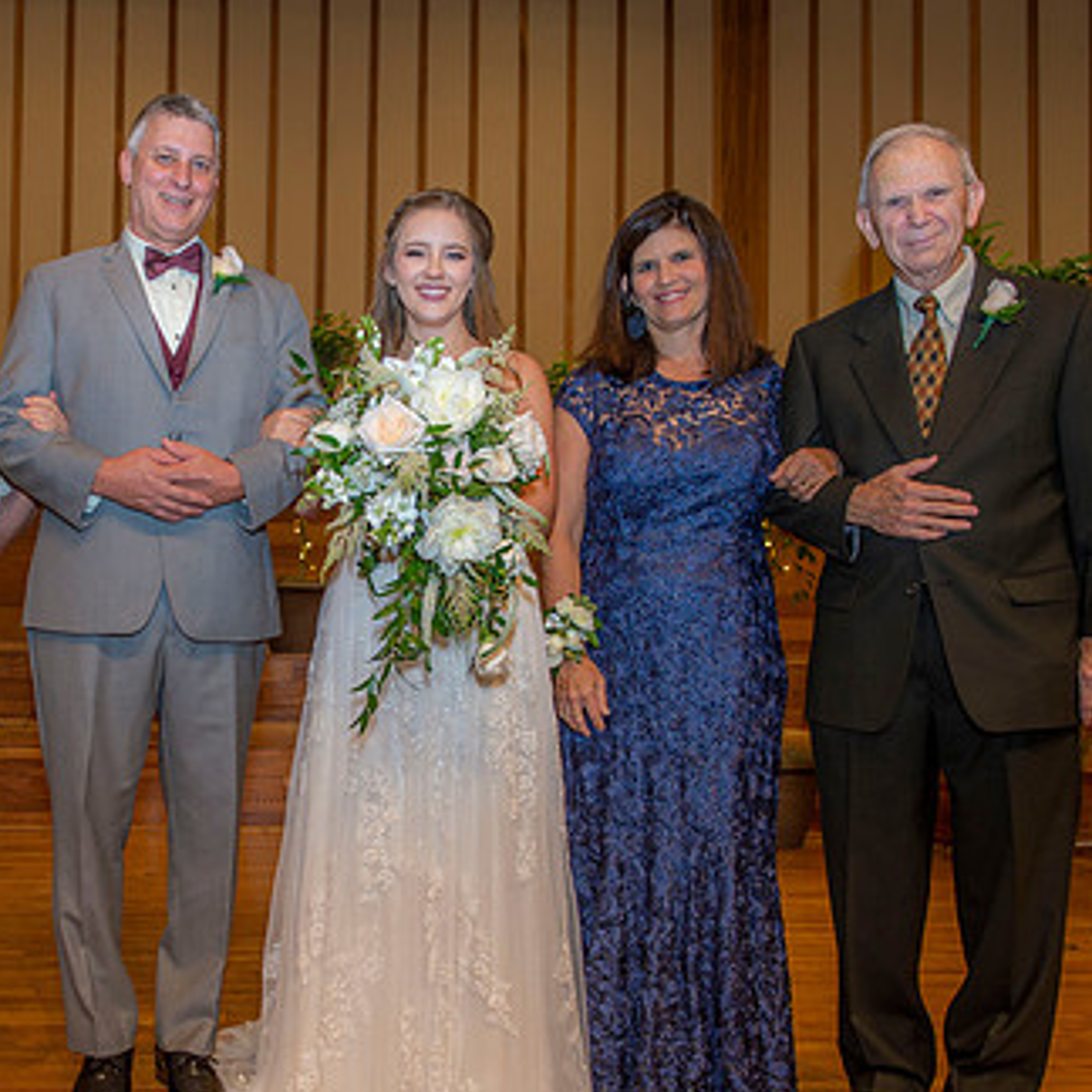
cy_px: 637
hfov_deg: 39.9
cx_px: 290
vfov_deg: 40.8
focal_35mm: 41
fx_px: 1463
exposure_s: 1/125
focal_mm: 27
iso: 640
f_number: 4
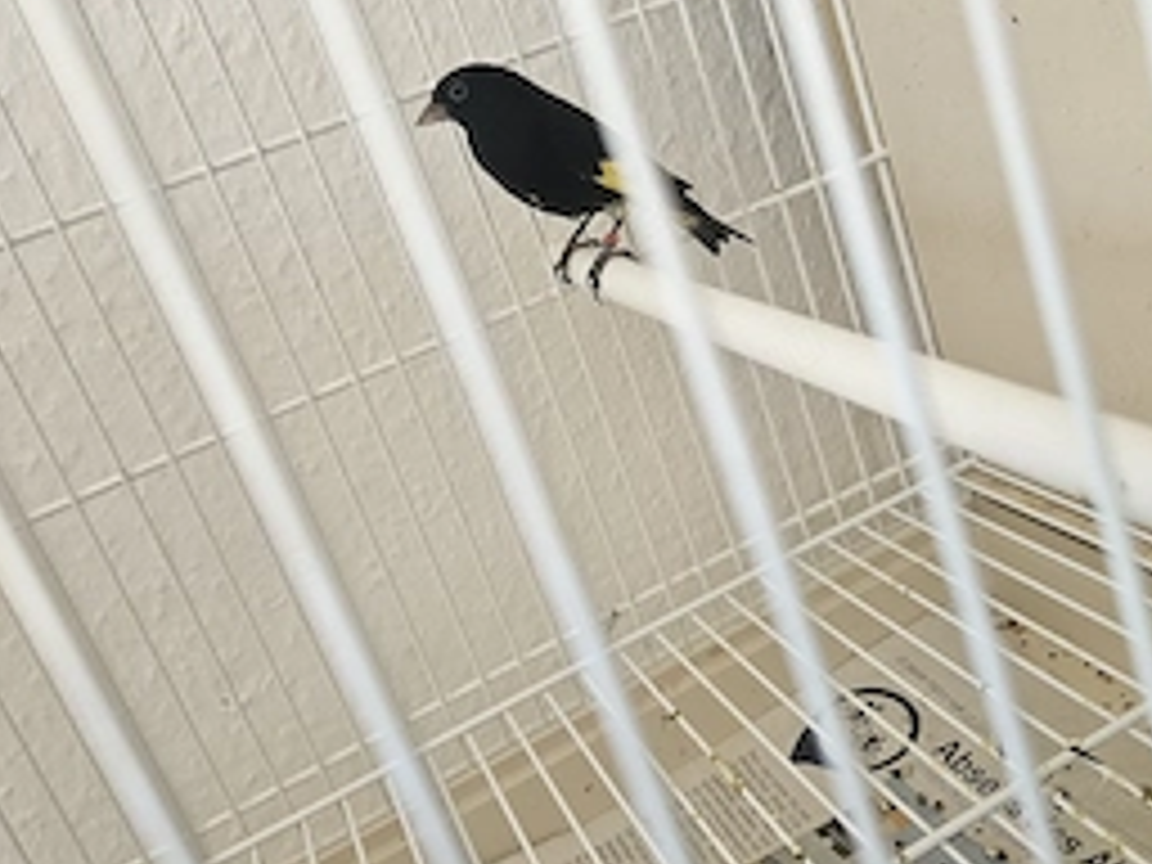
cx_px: 630
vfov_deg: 39.5
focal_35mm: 36
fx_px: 1198
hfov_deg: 51.3
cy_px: 342
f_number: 1.8
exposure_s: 1/101
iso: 160
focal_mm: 5.4
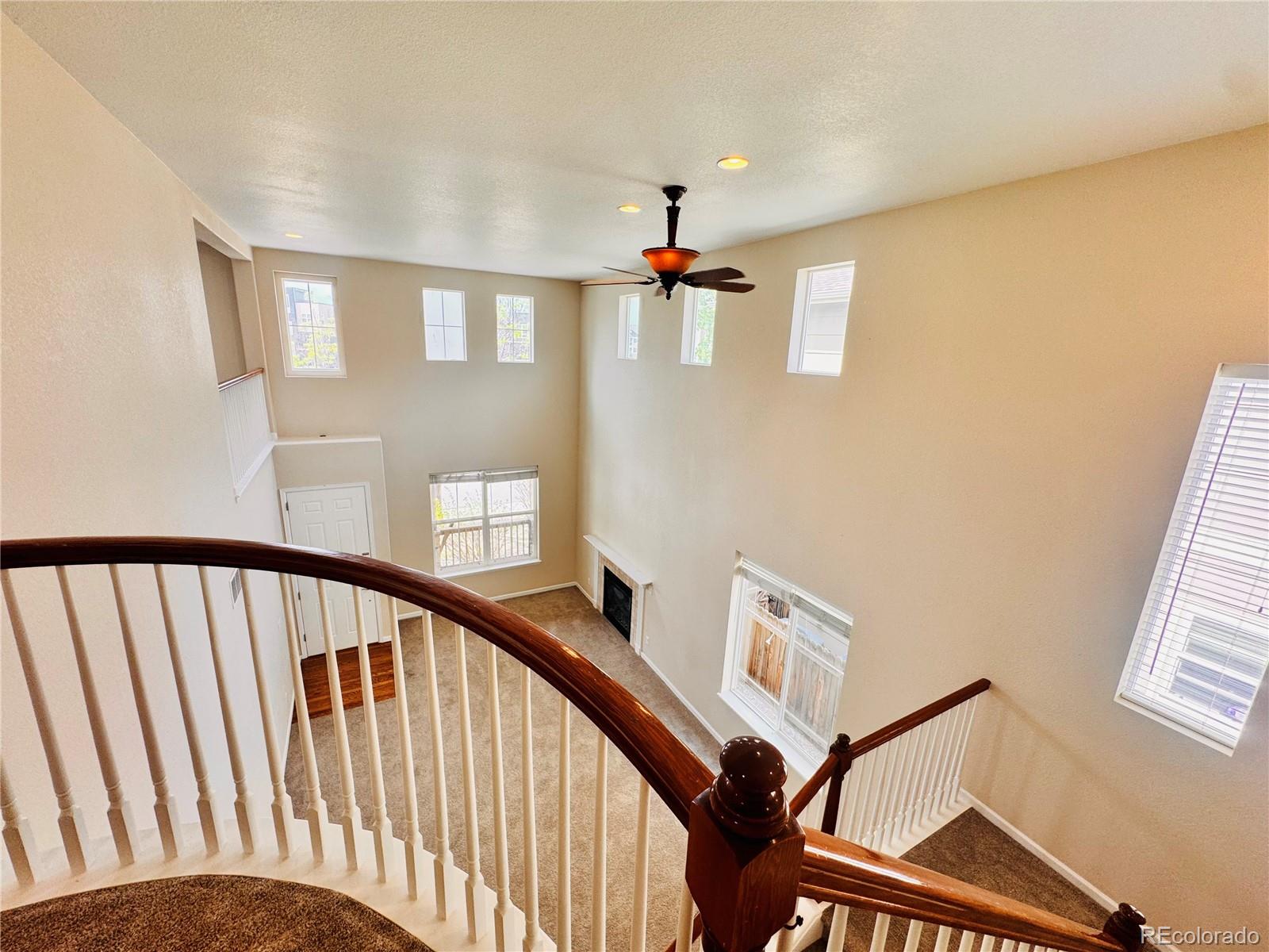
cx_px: 634
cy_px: 476
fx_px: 513
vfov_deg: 85.7
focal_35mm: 14
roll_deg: -2.2
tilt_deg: -14.3
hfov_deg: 102.1
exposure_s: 1/120
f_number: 2.2
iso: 64
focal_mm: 2.22
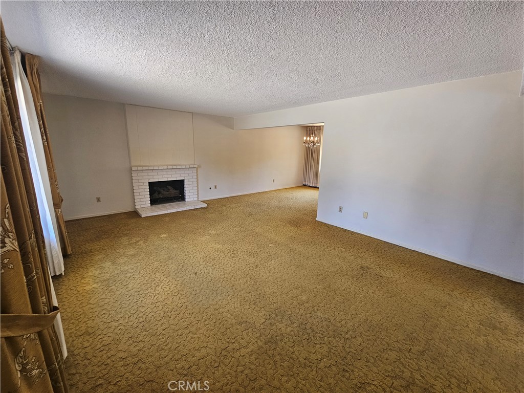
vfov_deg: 89.9
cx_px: 262
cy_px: 196
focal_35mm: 13
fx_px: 197
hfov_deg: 106.2
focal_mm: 2.2
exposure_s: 1/60
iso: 100
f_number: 2.2
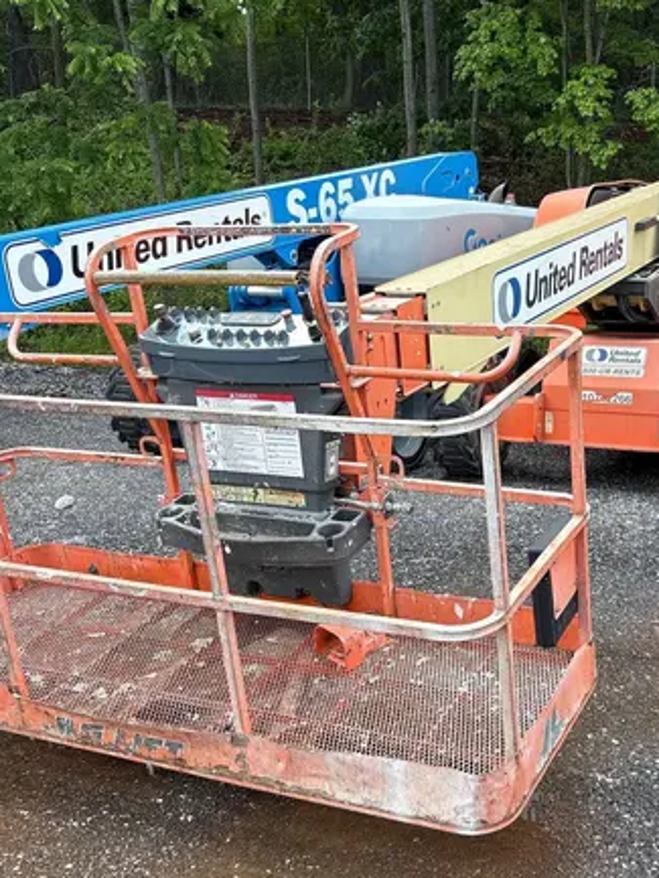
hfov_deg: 32.6
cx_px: 444
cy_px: 488
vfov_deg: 42.9
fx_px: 1116
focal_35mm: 44
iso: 50
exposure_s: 1/601
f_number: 1.6
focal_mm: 5.96
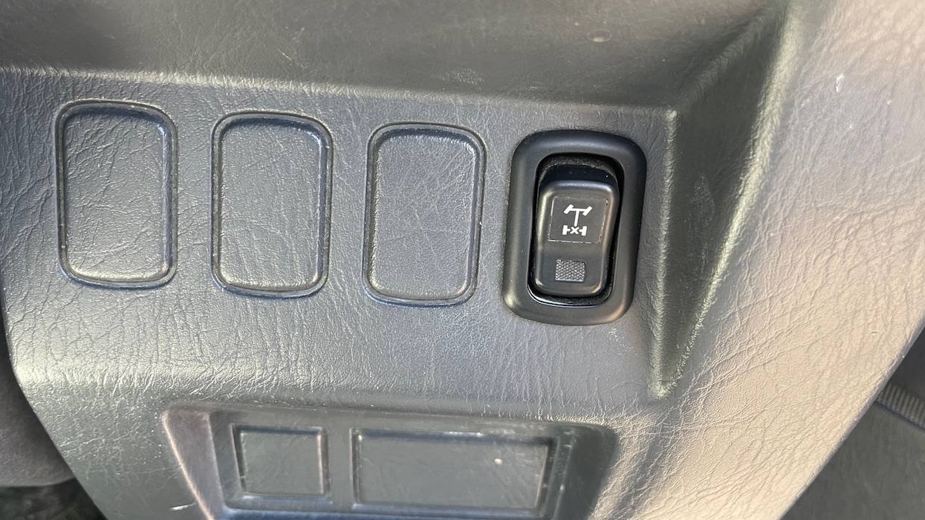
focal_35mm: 28
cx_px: 465
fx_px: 687
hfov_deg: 67.9
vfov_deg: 41.2
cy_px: 198
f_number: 1.6
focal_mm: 5.1
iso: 125
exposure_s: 1/88
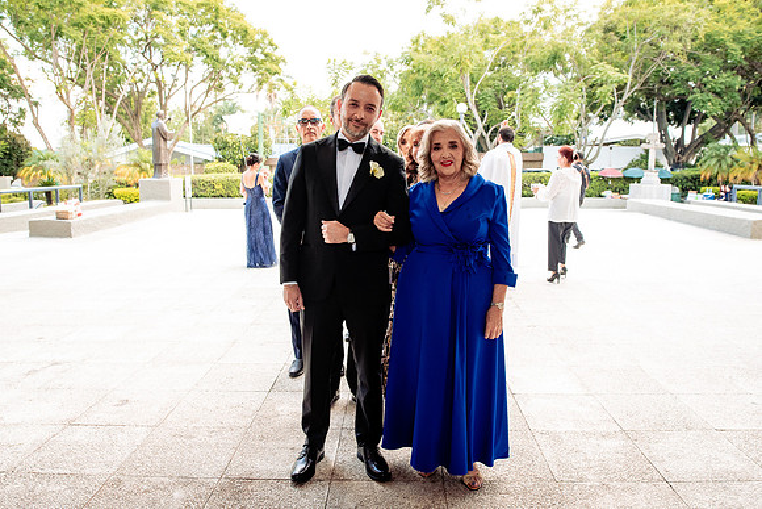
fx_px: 552
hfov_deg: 69.2
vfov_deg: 49.4
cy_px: 246
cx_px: 381
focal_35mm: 26
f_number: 5
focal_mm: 24
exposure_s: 1/200
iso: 800
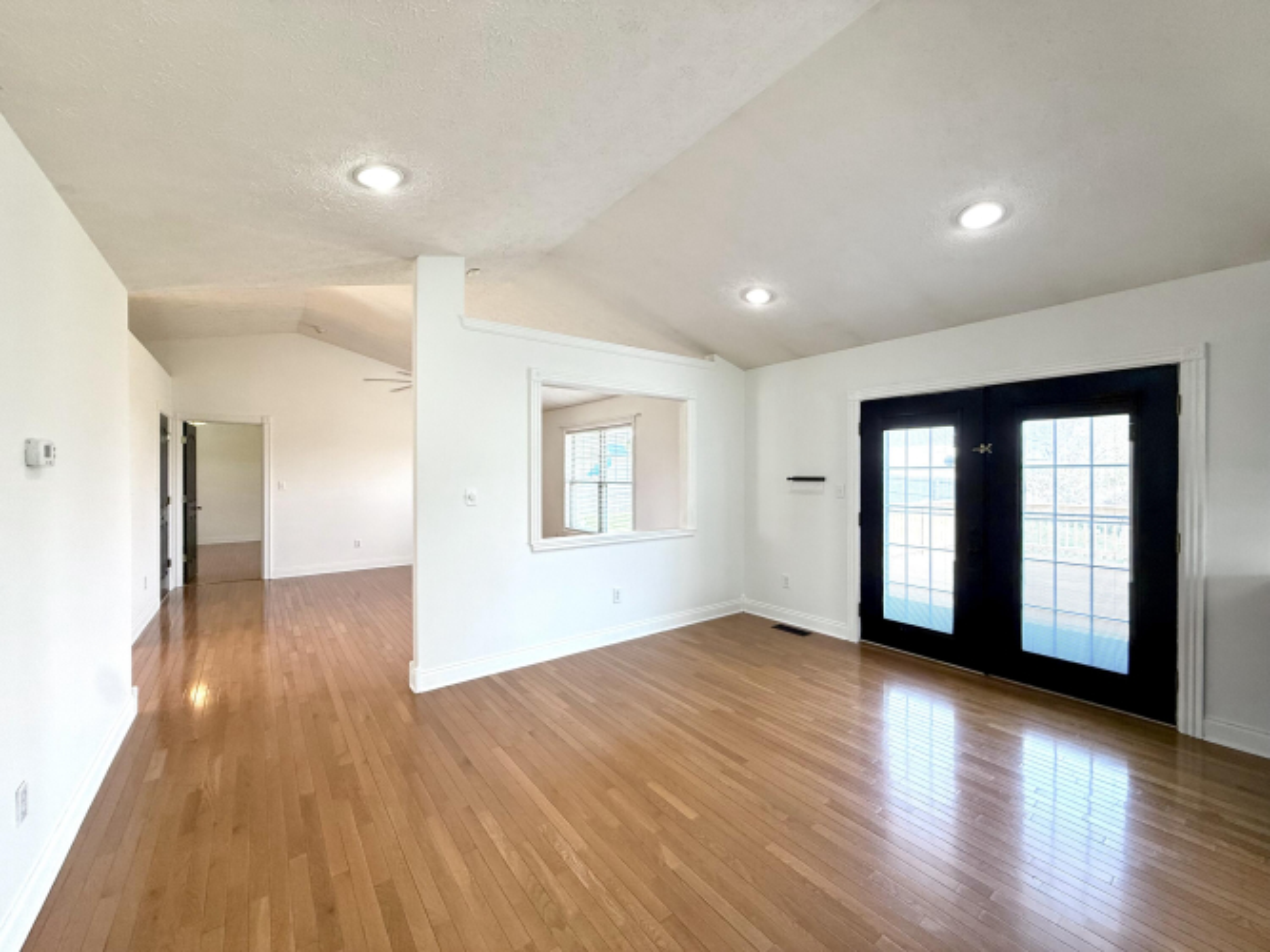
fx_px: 514
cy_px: 476
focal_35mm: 14
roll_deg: +0.3
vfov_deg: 85.7
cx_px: 635
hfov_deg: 102.1
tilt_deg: +0.5
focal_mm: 2.22
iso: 160
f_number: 2.2
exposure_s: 1/120
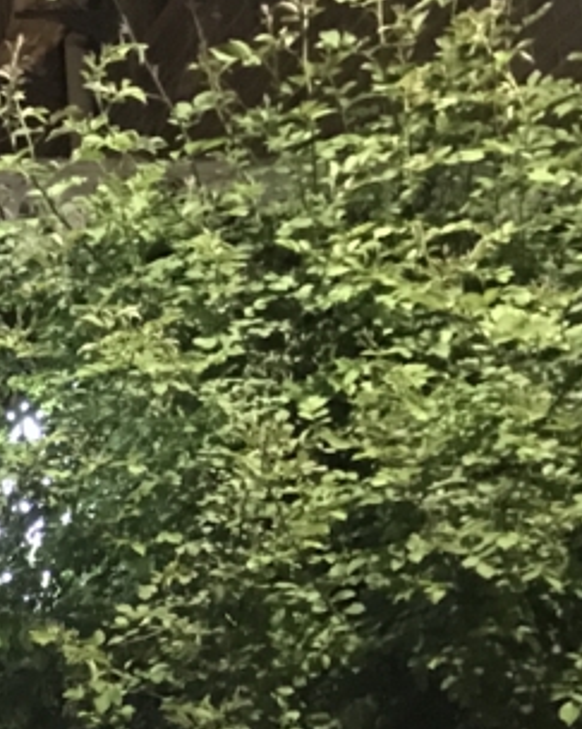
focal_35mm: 92
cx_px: -565
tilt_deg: +9.1
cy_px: 763
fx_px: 1982
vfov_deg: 20.1
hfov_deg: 14.1
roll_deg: +0.3
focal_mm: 3.99
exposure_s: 1/4
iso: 160
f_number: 1.8
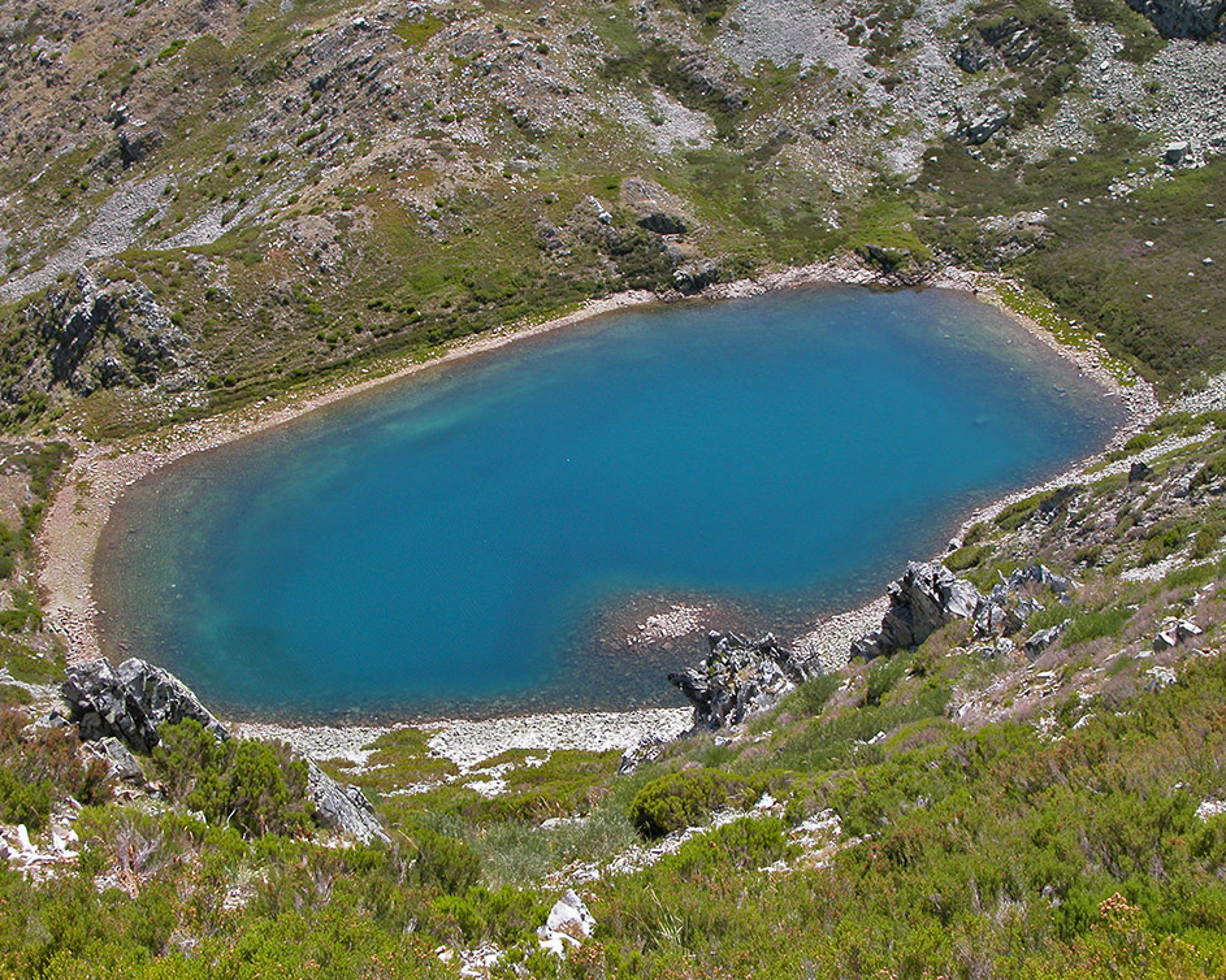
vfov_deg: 28.6
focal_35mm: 53
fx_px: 1923
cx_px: 588
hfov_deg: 35.4
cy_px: 498
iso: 100
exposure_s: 1/200
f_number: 5.4
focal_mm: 12.7
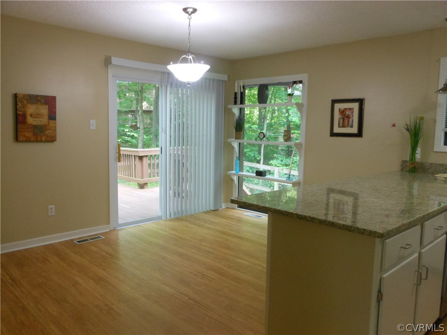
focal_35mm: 28
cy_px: 168
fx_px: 362
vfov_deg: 49.7
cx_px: 224
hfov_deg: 63.4
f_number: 3.7
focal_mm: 5
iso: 400
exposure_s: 1/30
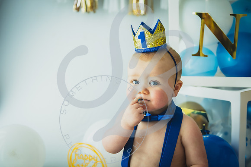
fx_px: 363
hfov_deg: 38.2
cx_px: 126
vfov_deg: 26.0
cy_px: 84
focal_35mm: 52
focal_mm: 52
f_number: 2.8
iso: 200
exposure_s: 1/125
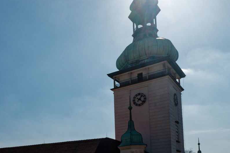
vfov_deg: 31.0
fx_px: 249
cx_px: 32
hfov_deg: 45.8
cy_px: 162
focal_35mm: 39
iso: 200
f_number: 9
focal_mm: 16
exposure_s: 1/200
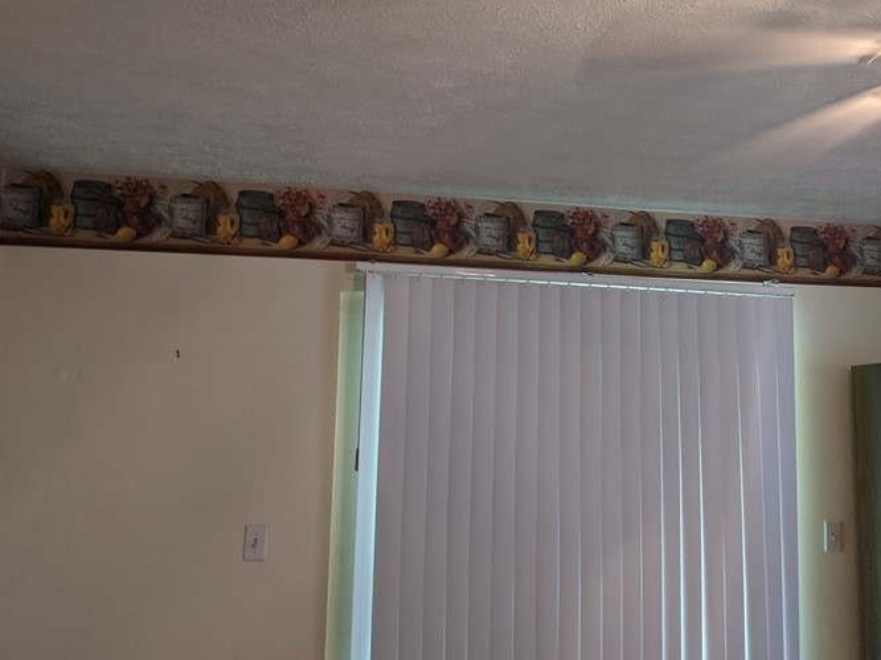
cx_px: 540
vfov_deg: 35.8
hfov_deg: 46.5
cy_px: 258
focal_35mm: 40
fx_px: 1018
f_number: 2
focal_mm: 4.67
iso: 377
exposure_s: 1/40
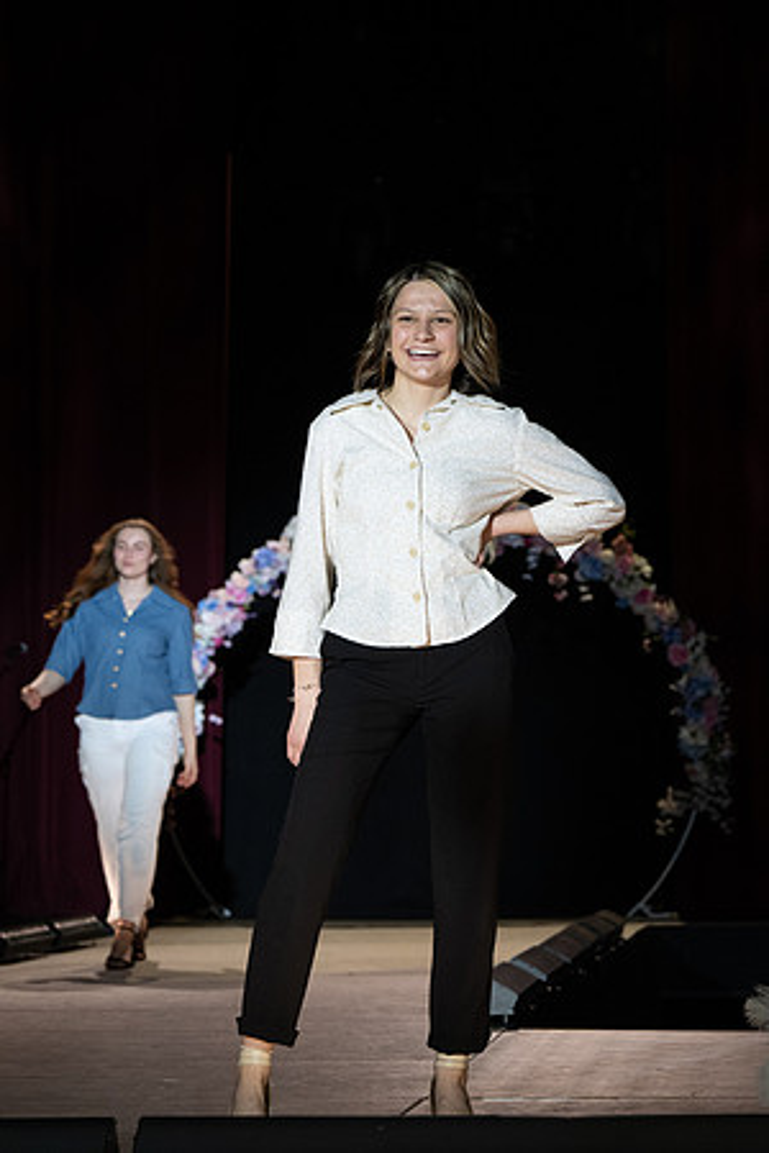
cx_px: 528
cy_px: 605
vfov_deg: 15.8
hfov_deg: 10.6
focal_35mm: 129
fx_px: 4146
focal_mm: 82
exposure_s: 1/400
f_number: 5.6
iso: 1250
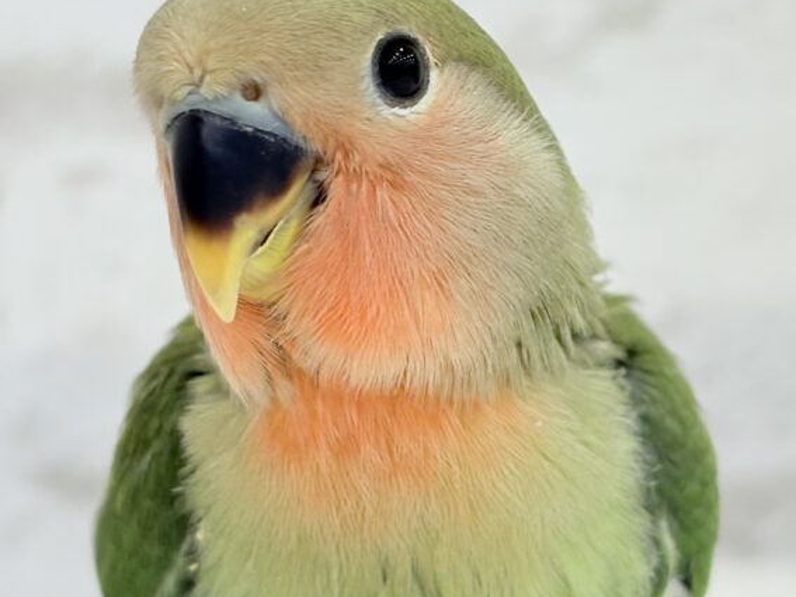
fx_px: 2529
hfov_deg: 17.9
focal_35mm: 110
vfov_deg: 13.5
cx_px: 449
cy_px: 258
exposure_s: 1/100
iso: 80
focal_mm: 5.96
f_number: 1.6
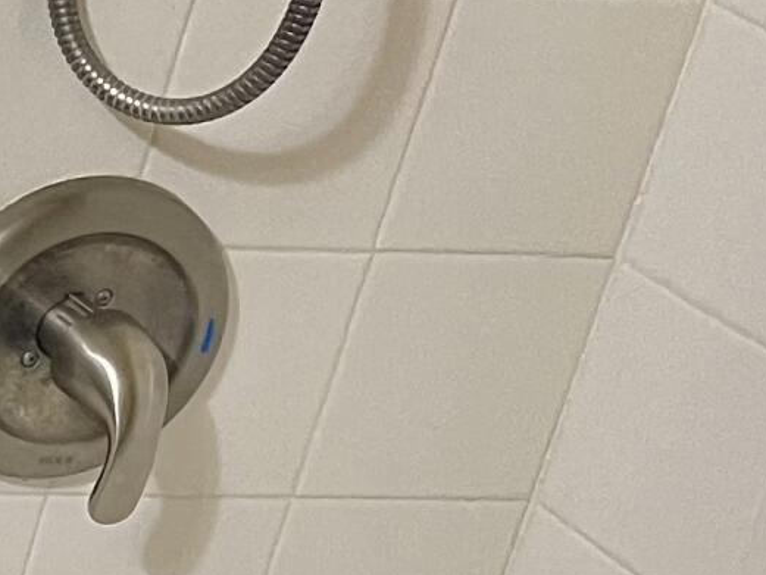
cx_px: -1278
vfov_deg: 10.3
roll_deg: -4.4
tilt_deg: -21.7
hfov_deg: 10.8
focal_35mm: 144
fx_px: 3187
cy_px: 353
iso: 160
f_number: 1.6
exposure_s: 1/60
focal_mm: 5.1
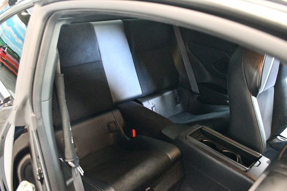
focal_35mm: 30
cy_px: 96
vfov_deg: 43.6
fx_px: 239
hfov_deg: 62.0
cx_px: 144
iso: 12800
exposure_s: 1/50
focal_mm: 20
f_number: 3.5
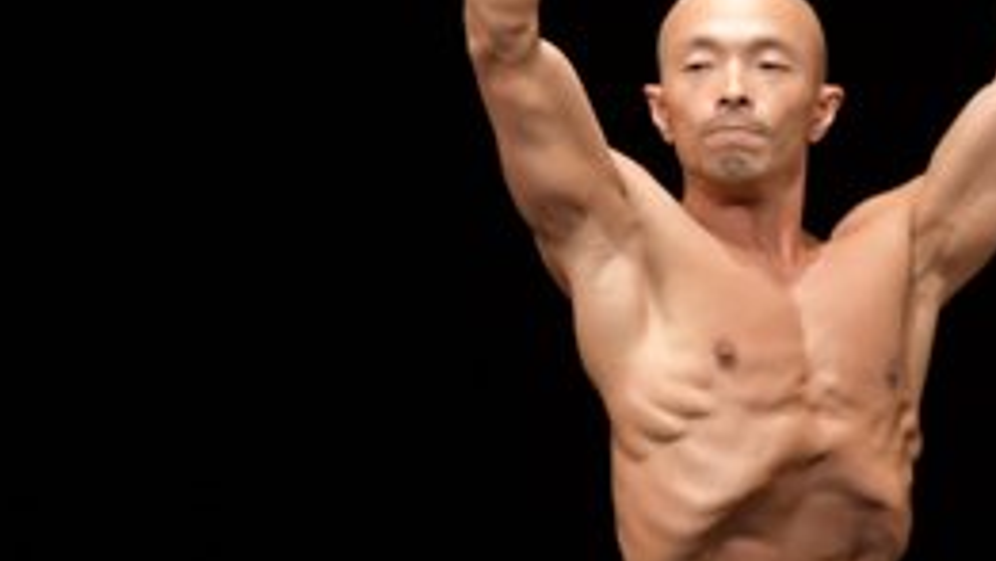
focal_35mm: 885
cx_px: 601
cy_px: 763
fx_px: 23380
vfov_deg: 1.4
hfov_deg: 2.4
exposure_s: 1/400
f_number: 5.6
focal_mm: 190
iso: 3200
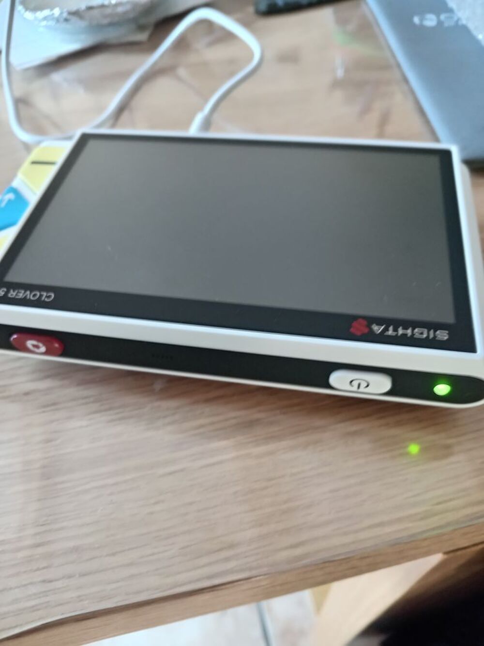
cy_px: 323
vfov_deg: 69.4
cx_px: 242
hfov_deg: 54.9
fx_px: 466
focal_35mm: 25
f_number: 1.8
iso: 975
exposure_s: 1/16.7
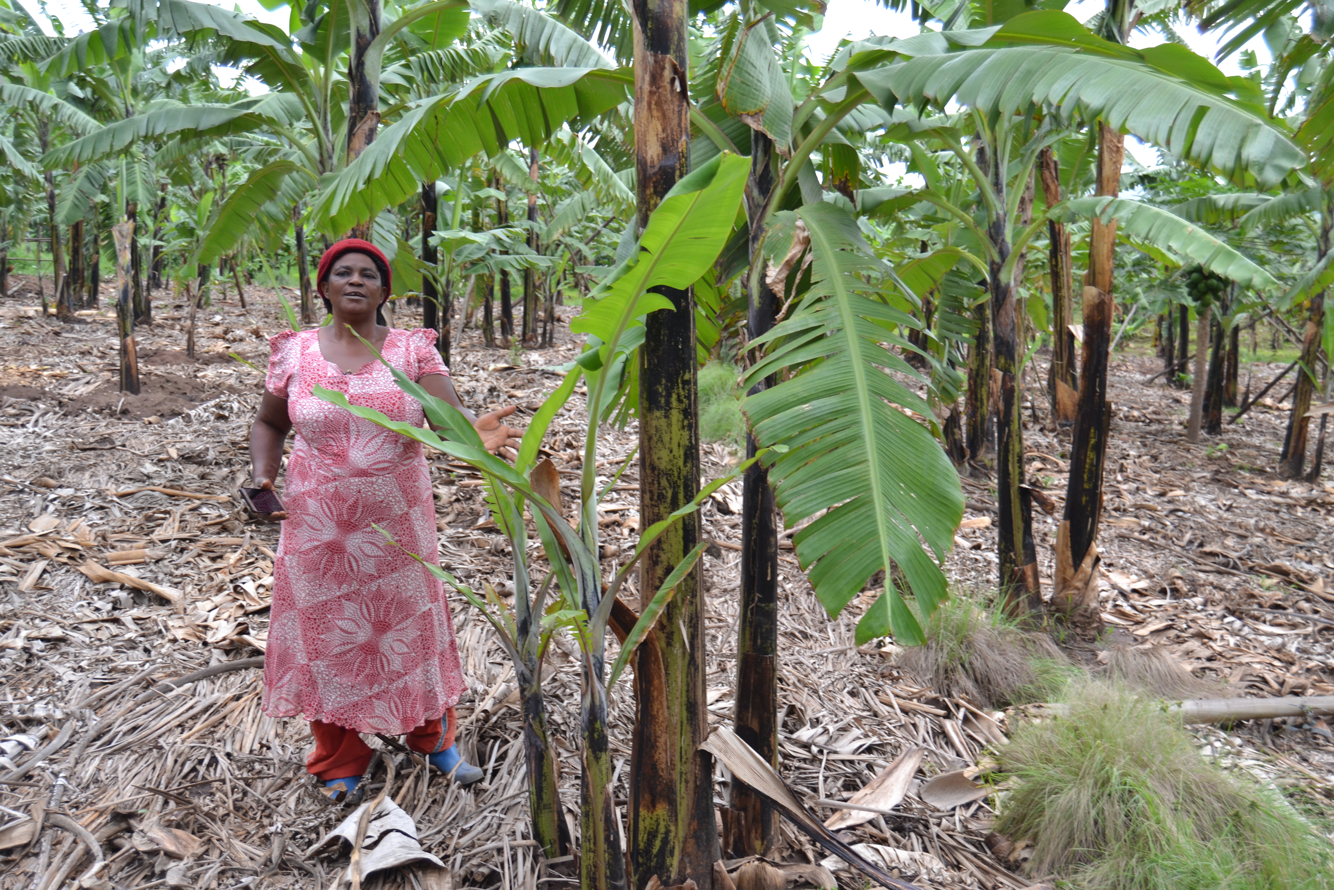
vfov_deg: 34.2
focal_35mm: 39
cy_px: 445
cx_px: 667
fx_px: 1445
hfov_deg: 49.6
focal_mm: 26
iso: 400
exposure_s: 1/100
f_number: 5
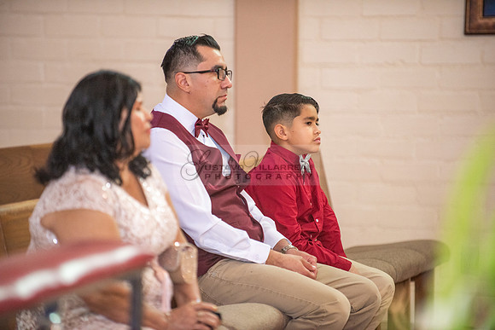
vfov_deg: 6.9
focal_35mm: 200
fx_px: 2751
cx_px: 248
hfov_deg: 10.3
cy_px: 165
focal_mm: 200
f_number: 2.8
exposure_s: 1/250
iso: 2000
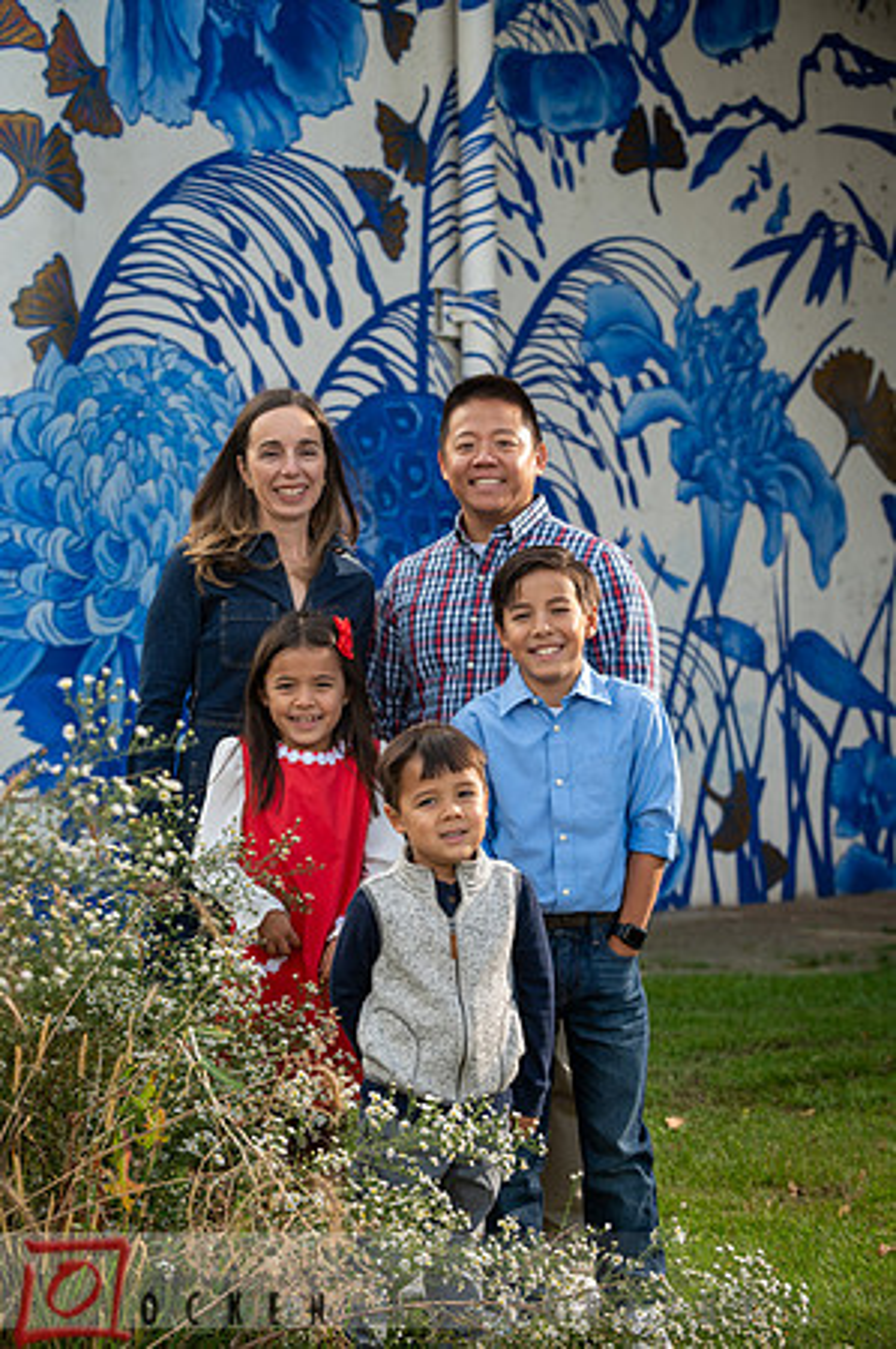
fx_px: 2619
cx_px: 448
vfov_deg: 28.9
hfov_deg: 19.4
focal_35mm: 70
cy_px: 674
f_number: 4.5
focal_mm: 70
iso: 400
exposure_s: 1/200
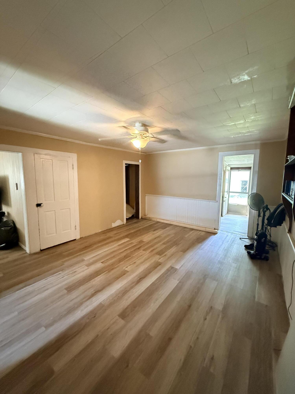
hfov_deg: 85.7
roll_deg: -0.9
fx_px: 159
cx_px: 148
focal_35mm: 14
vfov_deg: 102.1
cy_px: 197
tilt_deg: -6.4
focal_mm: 2.22
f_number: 2.2
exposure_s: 1/60
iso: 1000
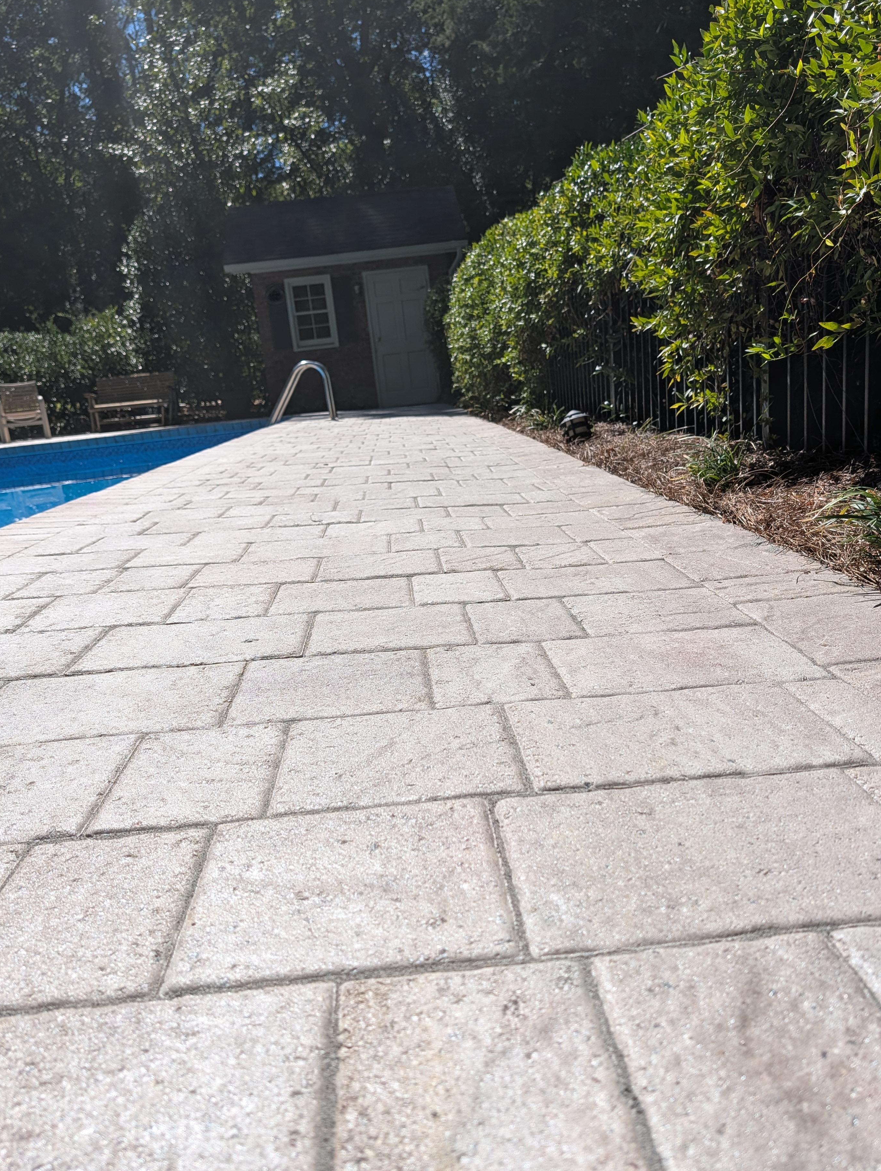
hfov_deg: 51.5
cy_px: 613
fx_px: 914
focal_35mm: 27
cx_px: 442
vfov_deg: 65.2
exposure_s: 1/2392
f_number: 1.68
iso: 34
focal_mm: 6.9
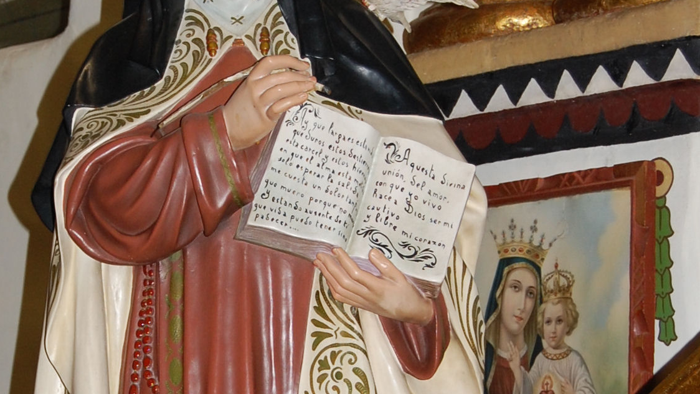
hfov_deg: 12.8
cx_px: 233
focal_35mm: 168
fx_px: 3118
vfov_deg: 7.2
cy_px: 292
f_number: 5
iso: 400
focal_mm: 40
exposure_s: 1/60
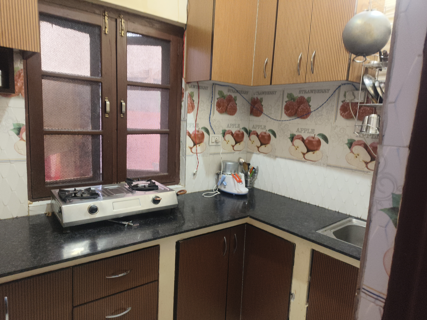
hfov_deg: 73.9
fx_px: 284
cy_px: 160
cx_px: 214
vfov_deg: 58.9
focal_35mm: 23
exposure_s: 1/33.3
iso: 438
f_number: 1.88
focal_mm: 5.56
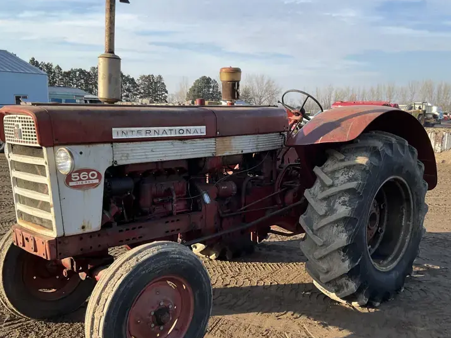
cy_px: 195
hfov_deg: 47.9
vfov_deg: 36.7
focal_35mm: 39
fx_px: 508
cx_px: 238
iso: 25
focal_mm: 3
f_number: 1.8
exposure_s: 1/855
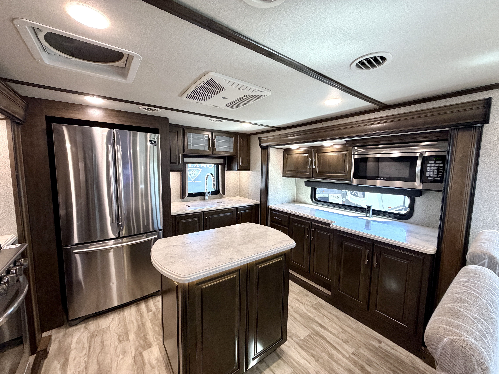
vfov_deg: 85.7
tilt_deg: -4.0
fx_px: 202
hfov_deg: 102.1
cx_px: 250
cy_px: 187
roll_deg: -0.5
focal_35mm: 14
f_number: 2.2
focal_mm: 2.22
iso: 320
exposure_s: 1/76
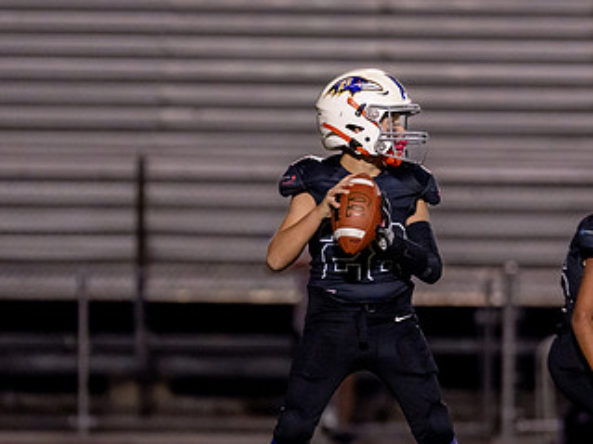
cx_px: 394
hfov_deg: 3.7
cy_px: 297
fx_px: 9144
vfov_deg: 2.8
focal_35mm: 534
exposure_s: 1/1000
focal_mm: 200
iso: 2000
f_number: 2.8
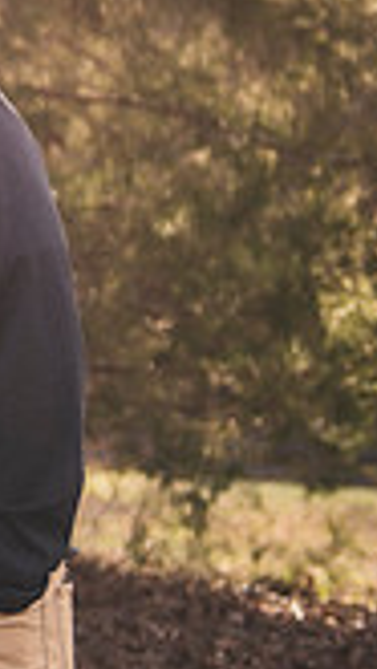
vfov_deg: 12.1
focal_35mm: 177
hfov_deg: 6.3
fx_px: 3141
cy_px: 132
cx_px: -722
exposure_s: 1/320
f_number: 2.8
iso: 100
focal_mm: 48
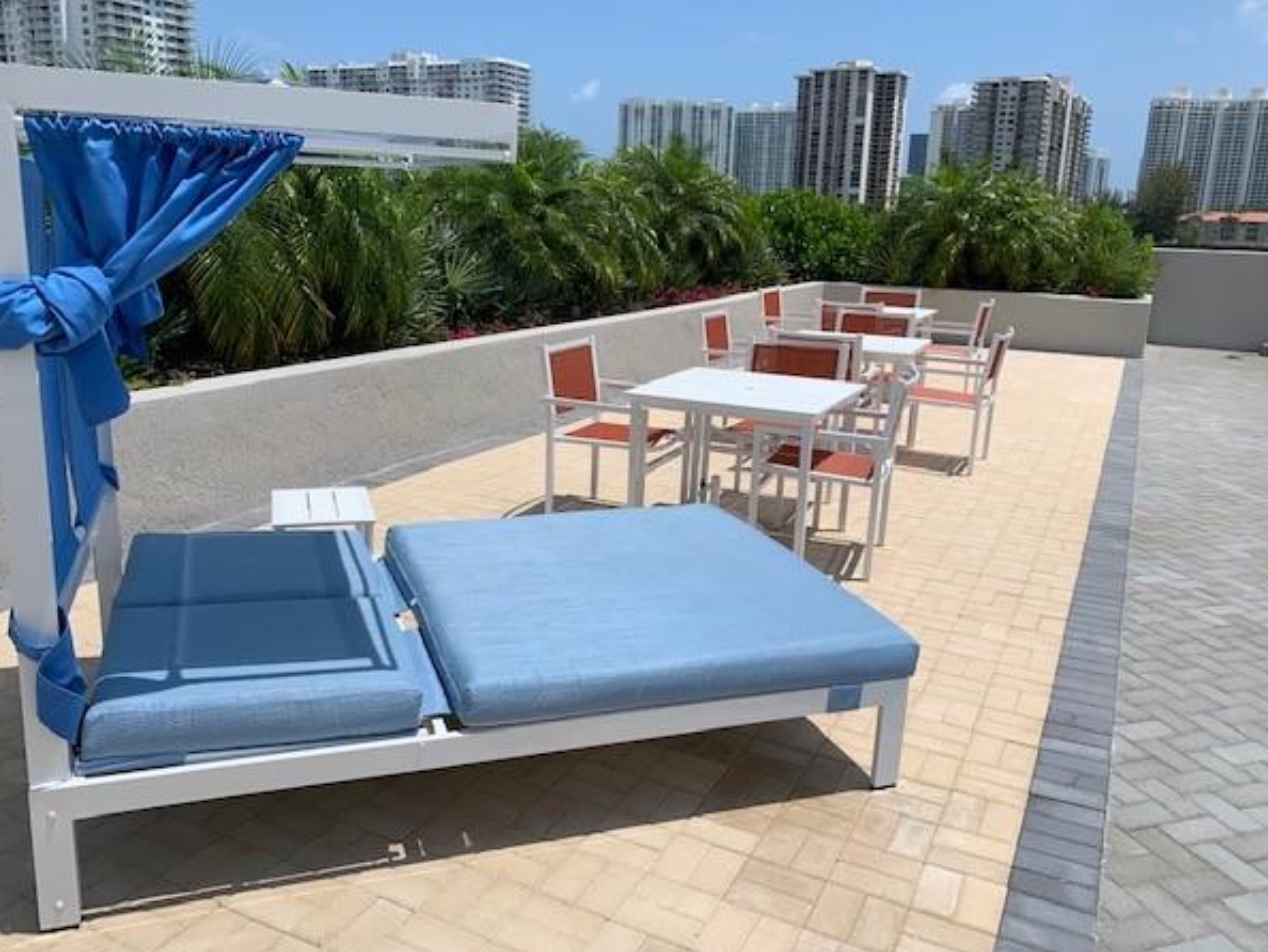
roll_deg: -2.3
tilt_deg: -13.9
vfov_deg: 49.8
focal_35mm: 28
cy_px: 470
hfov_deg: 63.4
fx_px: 1026
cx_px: 617
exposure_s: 1/4274
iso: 25
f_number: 1.8
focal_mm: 4.25
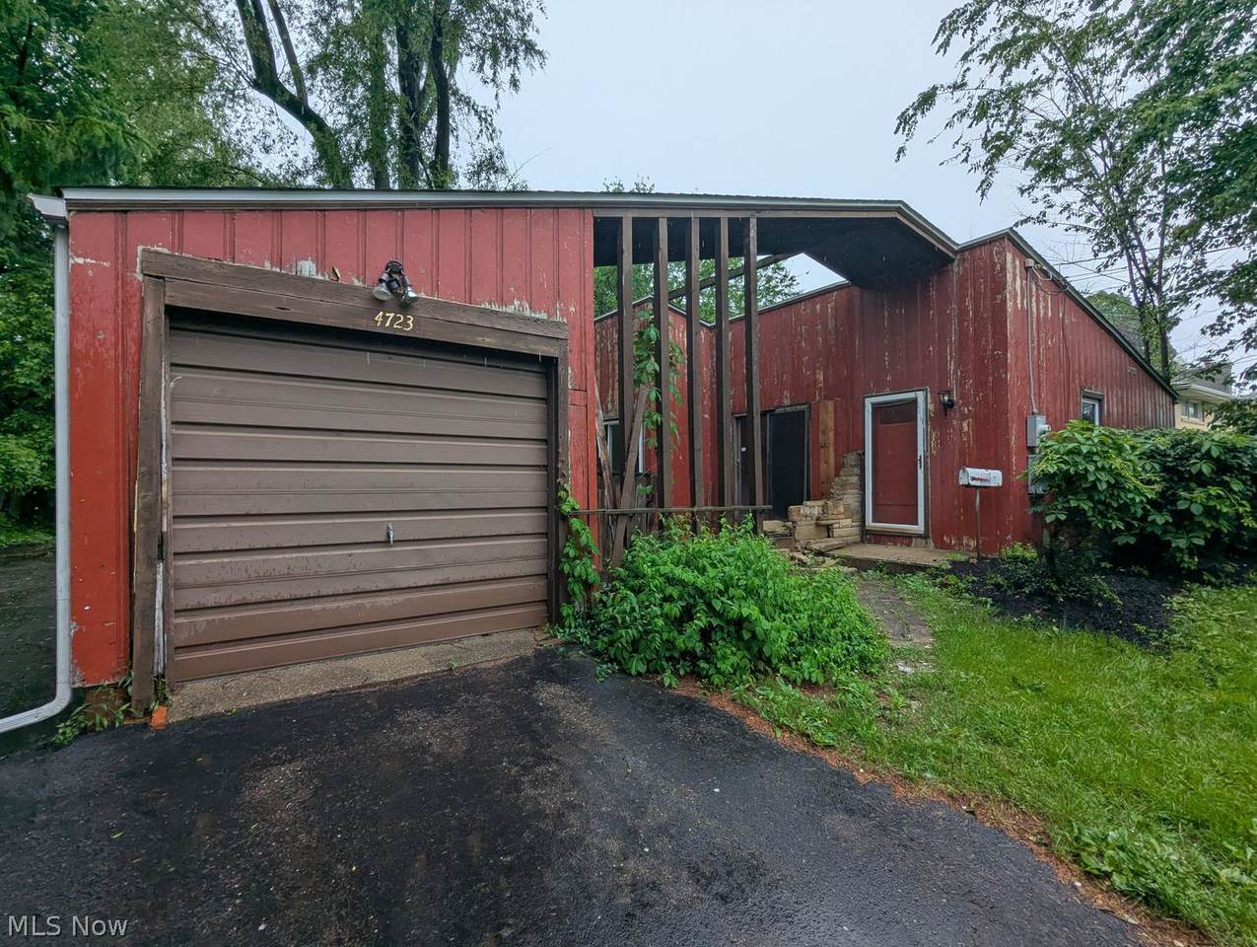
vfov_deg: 78.2
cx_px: 628
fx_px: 582
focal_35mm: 16
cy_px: 474
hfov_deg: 94.4
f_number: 2.2
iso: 52
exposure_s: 1/720
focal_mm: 2.35
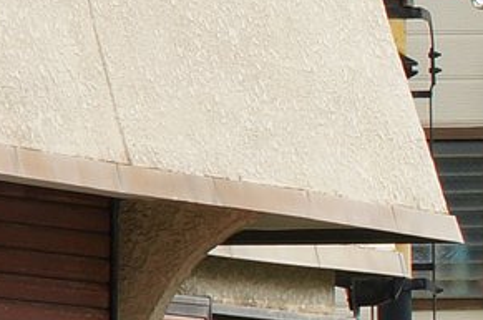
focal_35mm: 899
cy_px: 230
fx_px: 12035
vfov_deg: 1.5
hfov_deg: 2.3
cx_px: 1519
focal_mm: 85
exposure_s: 1/125
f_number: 10
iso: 200
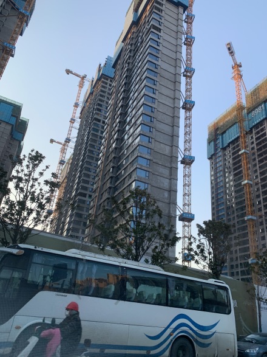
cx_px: 134
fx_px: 267
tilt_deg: +28.1
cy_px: 178
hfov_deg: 53.0
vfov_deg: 67.3
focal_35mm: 26
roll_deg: -5.9
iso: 25
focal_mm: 4.25
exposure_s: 1/226
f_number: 1.8
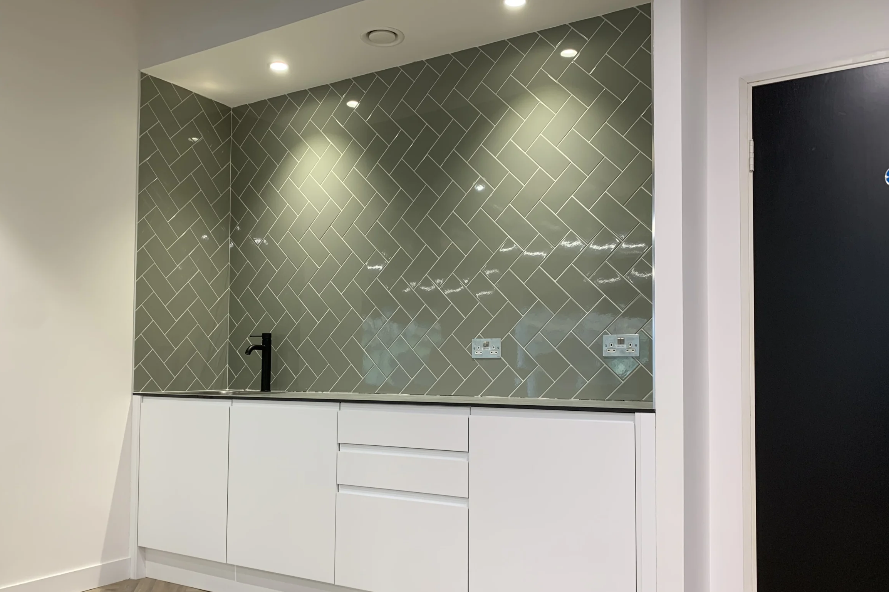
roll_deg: -1.4
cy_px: 341
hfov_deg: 61.9
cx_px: 421
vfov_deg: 43.5
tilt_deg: +1.4
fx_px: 741
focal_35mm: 30
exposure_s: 1/50
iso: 64
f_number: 1.8
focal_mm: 4.25
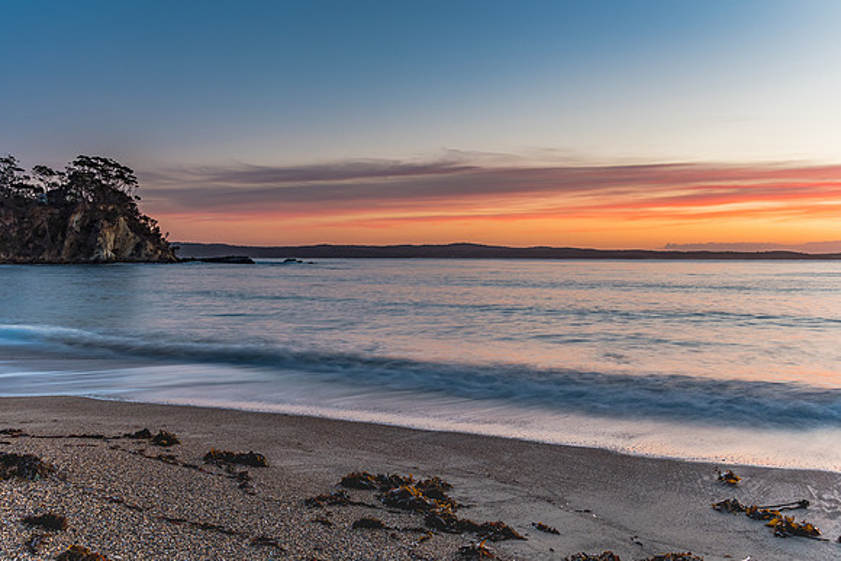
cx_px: 420
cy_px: 280
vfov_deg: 41.1
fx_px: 748
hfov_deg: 58.7
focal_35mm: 32
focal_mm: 21
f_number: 9
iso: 100
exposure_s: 1.3
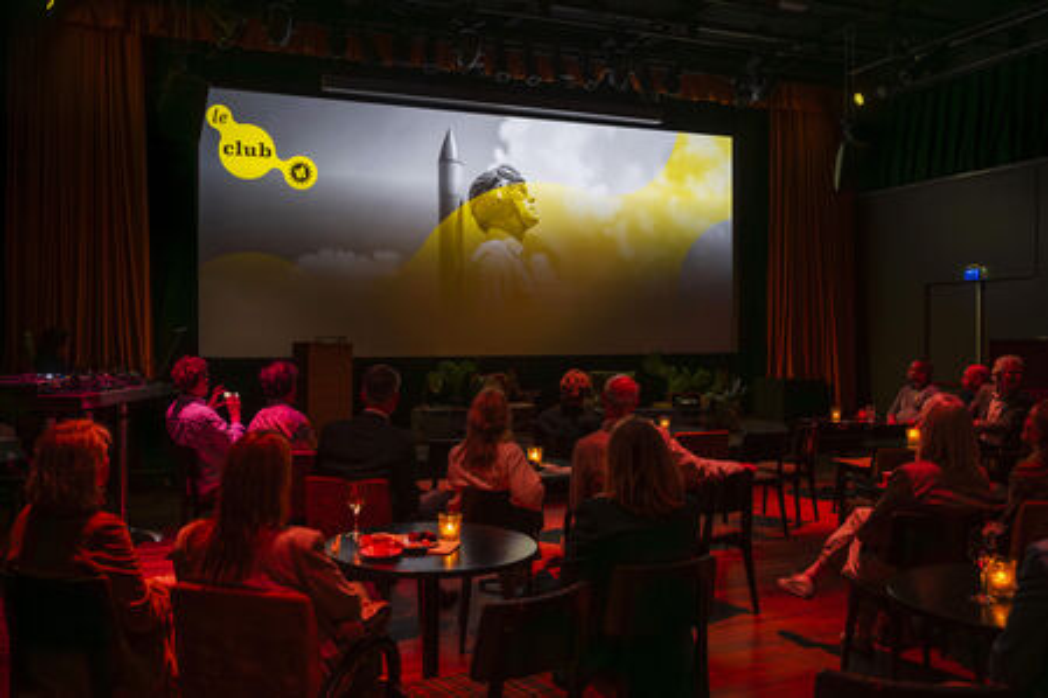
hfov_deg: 58.0
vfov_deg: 40.5
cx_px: 524
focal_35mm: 32
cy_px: 349
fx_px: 946
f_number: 3.2
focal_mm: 32.5
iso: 560
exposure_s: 1/40
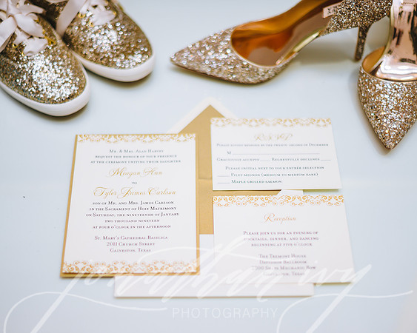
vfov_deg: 24.9
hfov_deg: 30.9
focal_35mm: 61
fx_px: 755
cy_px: 181
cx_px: 208
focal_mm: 50
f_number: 1.4
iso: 250
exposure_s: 1/500
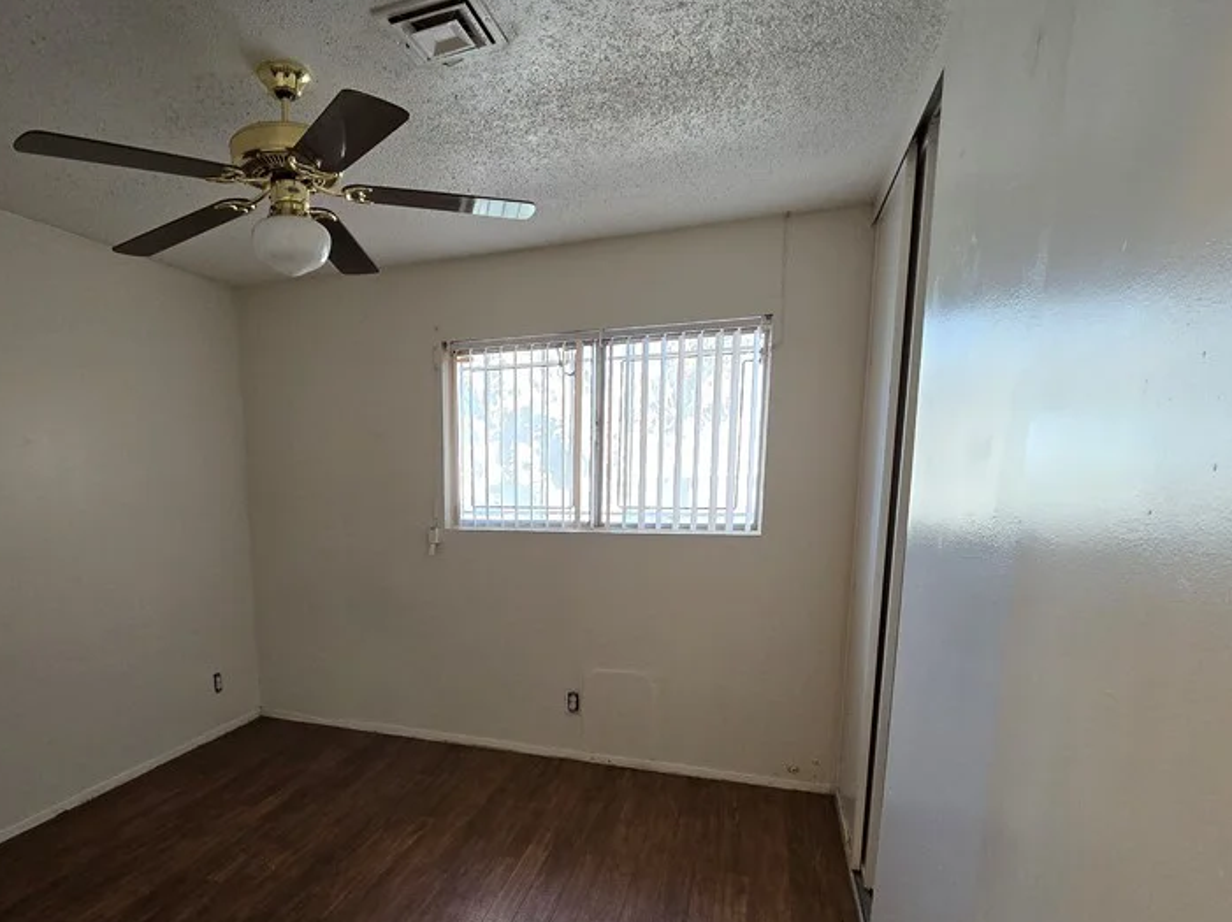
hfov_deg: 82.7
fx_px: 676
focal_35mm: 19
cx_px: 445
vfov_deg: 67.3
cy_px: 590
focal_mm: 2.2
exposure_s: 1/60
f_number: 2.2
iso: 400
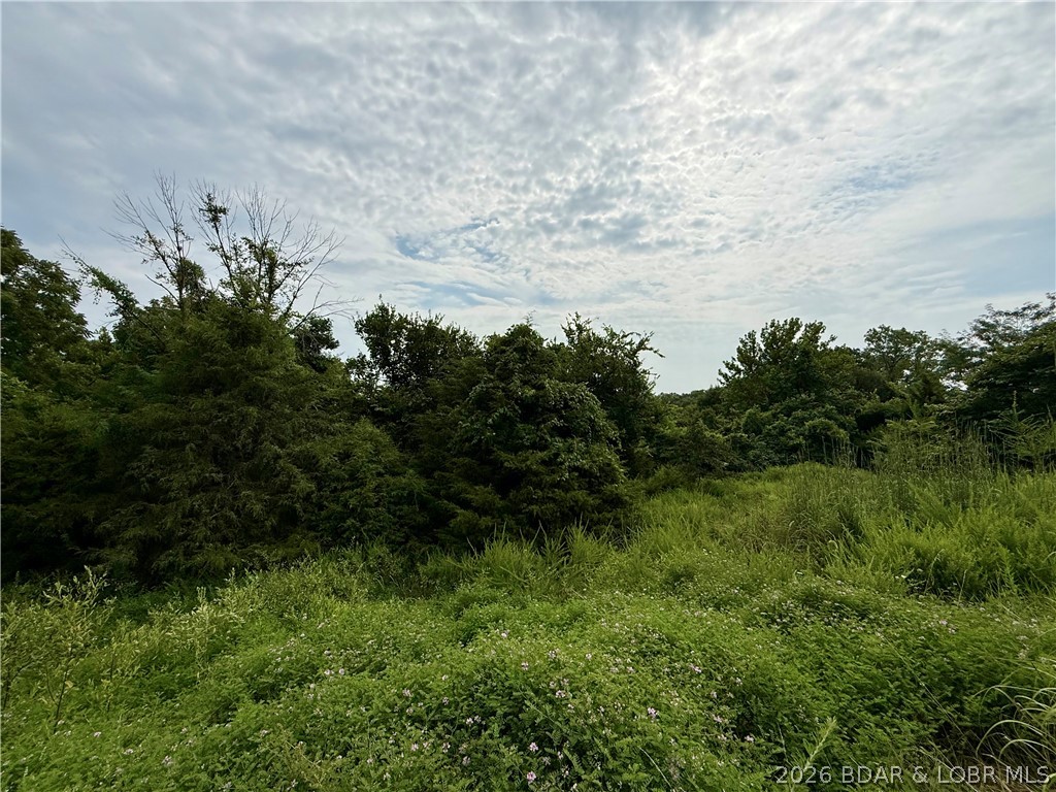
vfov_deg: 85.7
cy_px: 396
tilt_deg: +3.2
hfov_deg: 102.1
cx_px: 528
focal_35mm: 14
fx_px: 427
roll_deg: -0.7
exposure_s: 1/5155
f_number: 2.2
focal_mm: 2.22
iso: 50
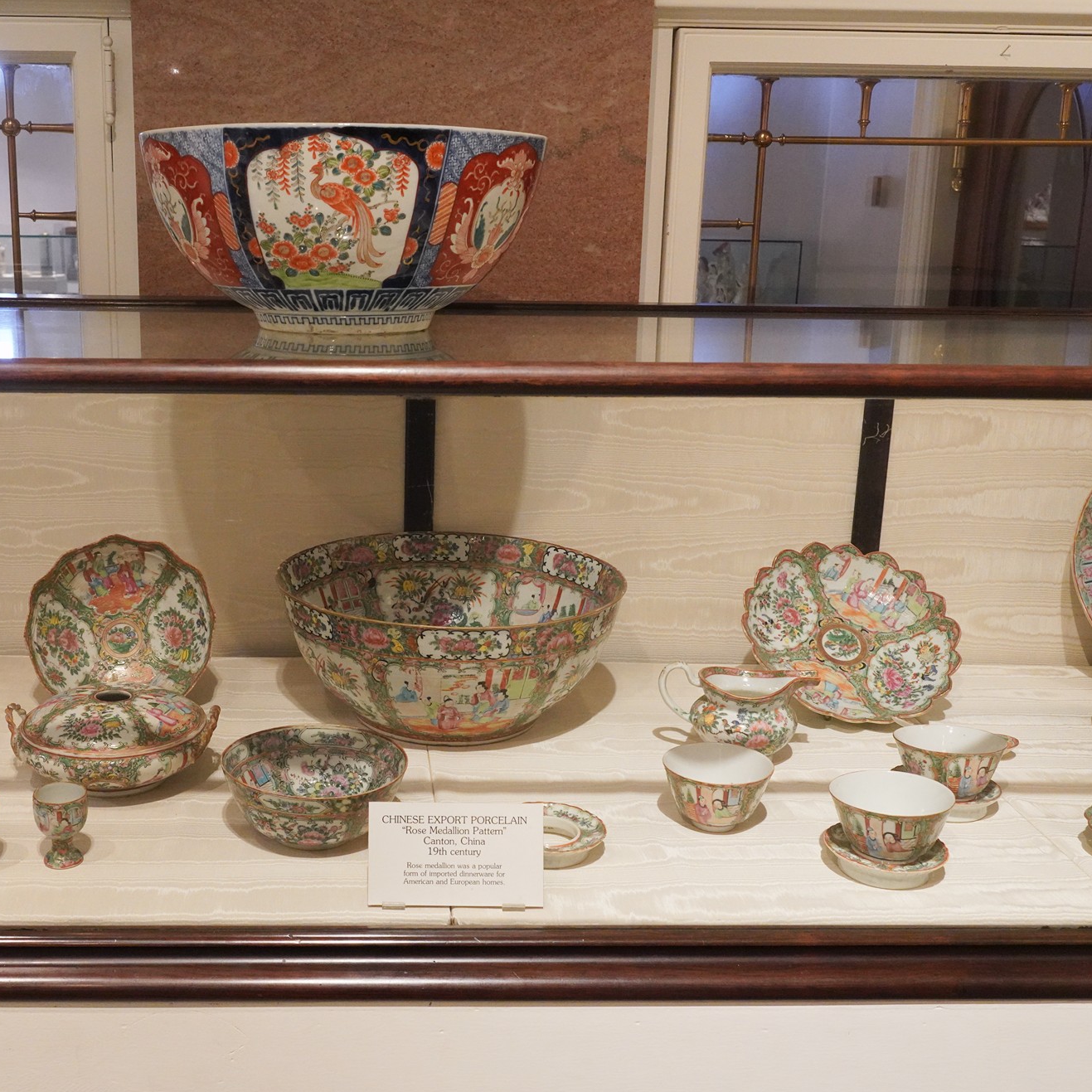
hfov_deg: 41.4
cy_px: 552
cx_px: 384
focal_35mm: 40
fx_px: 1428
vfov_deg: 41.9
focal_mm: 31
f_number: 9
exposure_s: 1/80
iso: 6400
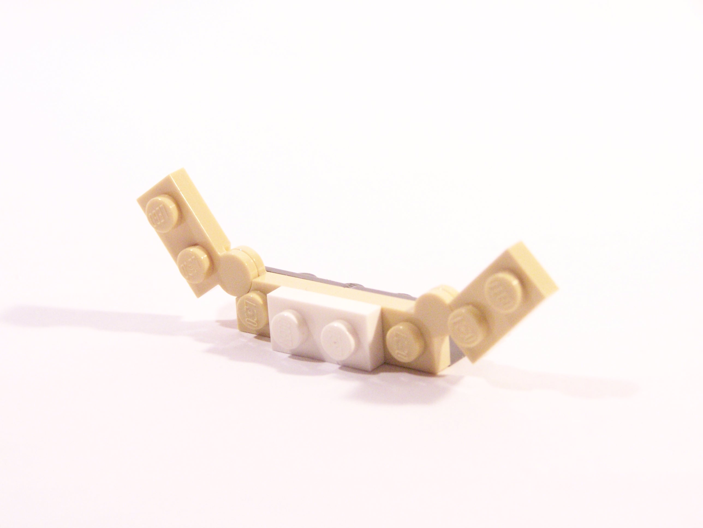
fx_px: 2376
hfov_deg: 16.8
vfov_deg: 12.7
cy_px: 264
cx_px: 352
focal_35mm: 117
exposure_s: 1/30
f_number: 3.6
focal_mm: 19.4
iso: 400
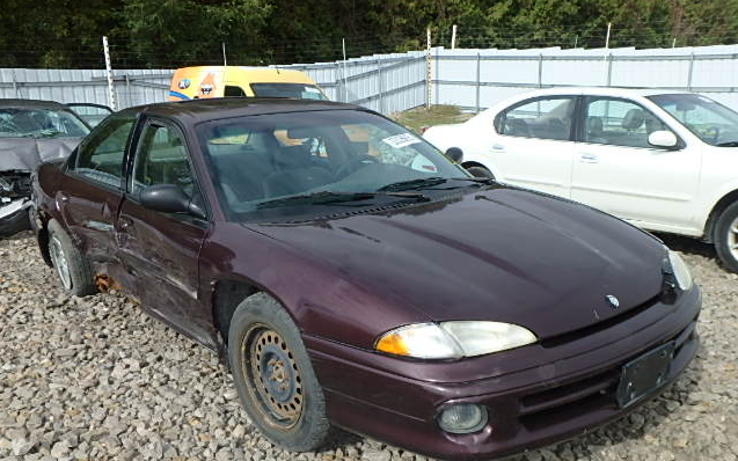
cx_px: 368
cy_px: 276
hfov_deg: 58.1
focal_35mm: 33
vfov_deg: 38.2
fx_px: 664
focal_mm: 5.6
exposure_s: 1/640
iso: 125
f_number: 4.7
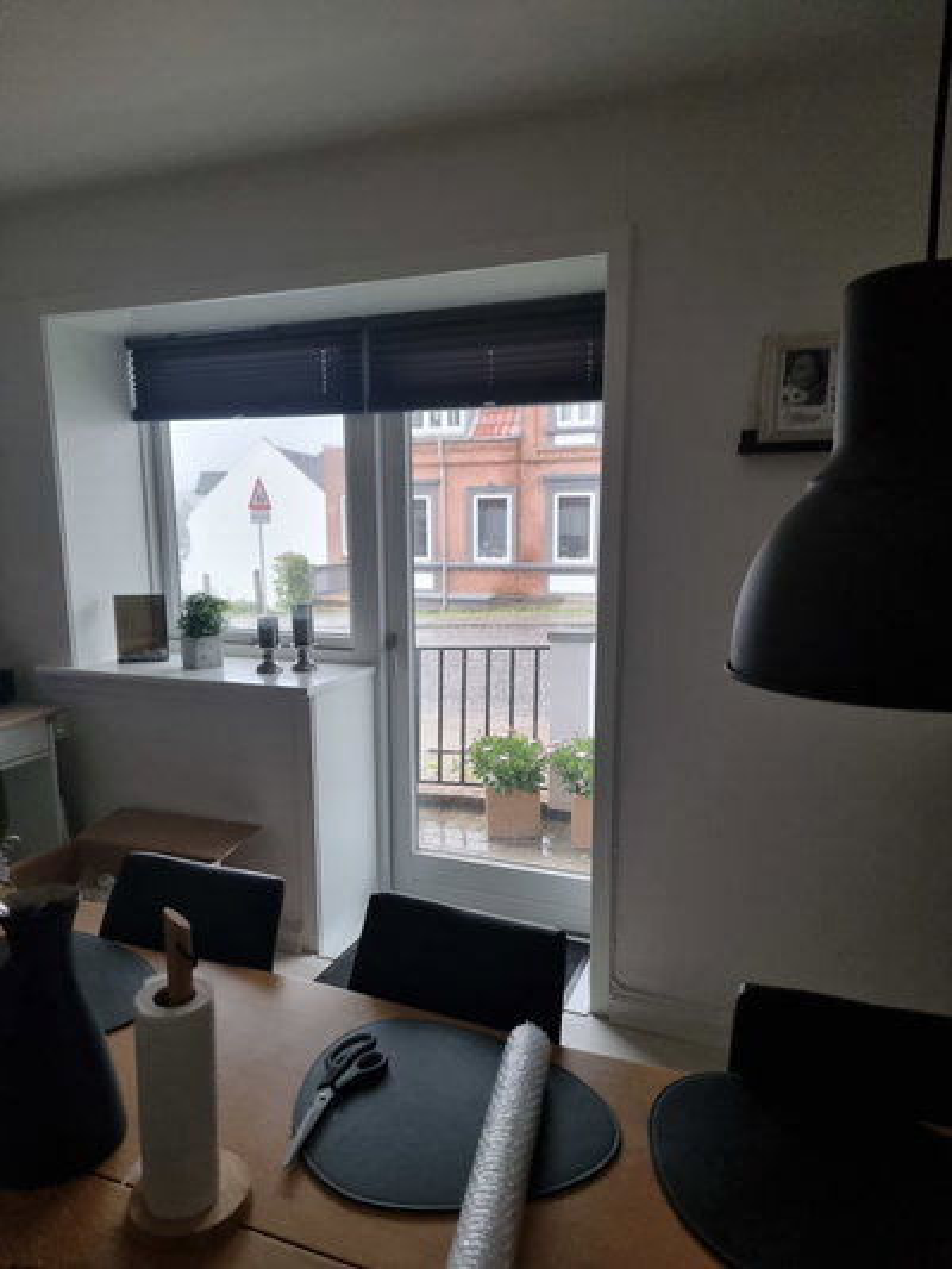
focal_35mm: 24
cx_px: 476
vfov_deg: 71.6
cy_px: 634
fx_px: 880
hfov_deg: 56.8
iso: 320
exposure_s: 1/100
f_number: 1.8
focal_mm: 6.7
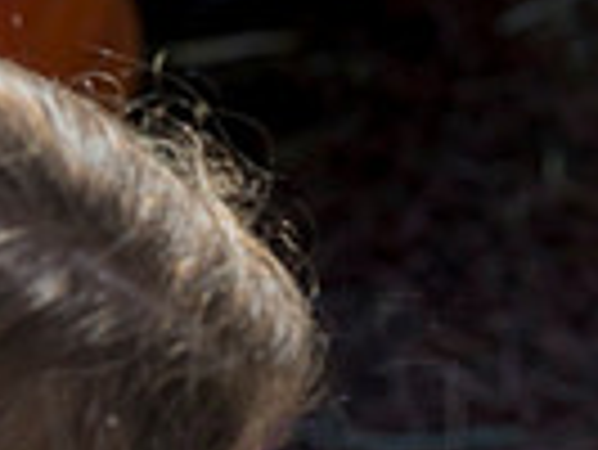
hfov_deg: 7.2
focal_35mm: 276
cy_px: 873
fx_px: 4772
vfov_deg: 5.3
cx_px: 270
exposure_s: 1/1250
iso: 400
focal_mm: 85
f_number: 5.6
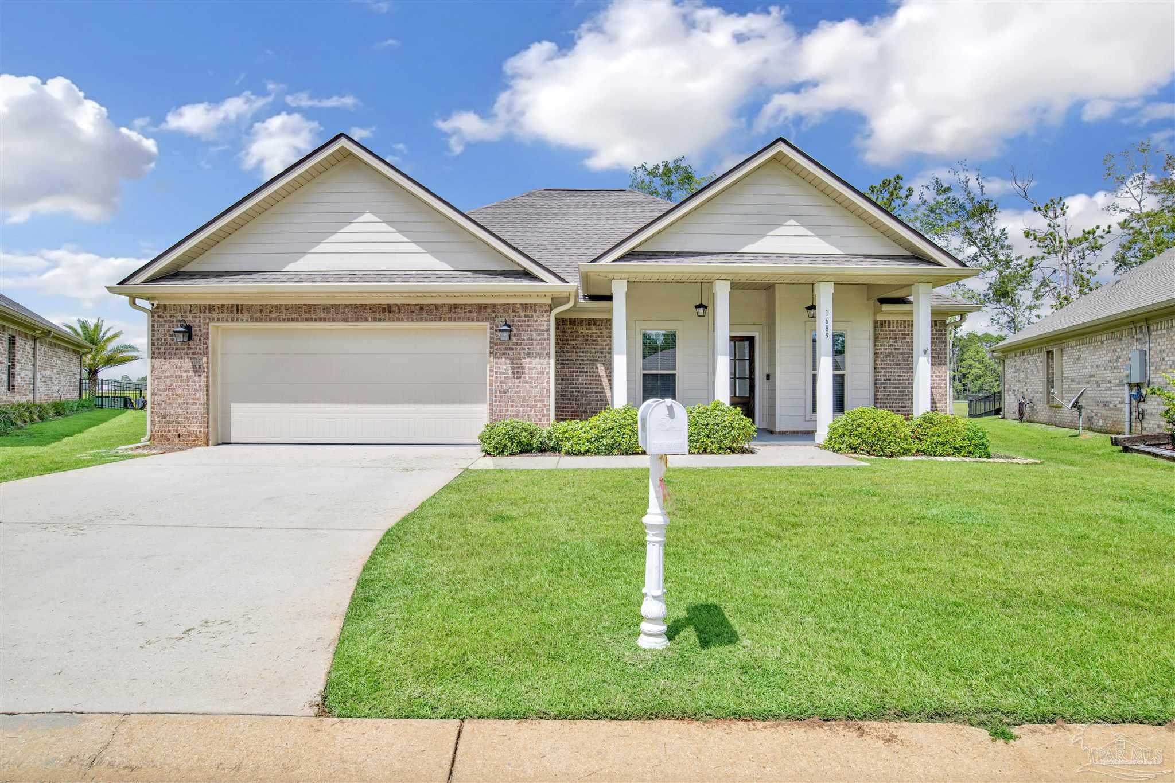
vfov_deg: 64.5
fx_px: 620
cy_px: 392
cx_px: 588
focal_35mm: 19
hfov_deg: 86.9
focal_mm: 19
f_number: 11
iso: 200
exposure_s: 1/640
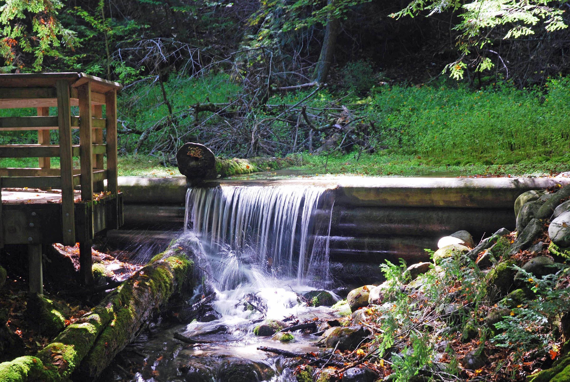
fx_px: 1189
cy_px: 191
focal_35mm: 75
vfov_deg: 18.2
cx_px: 285
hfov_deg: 27.0
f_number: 4.5
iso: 100
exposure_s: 1/10
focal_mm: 50
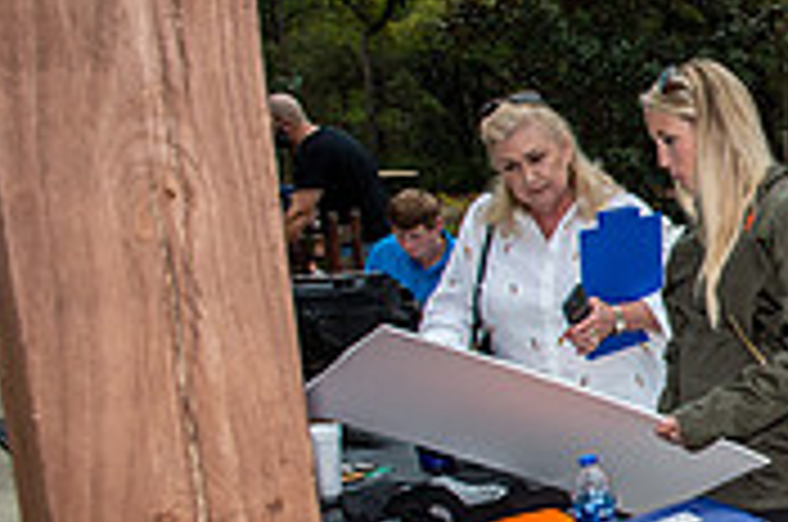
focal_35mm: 63
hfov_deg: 24.2
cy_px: 364
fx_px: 1376
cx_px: 1216
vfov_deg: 21.4
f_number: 5.6
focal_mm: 19
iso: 400
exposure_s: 1/640
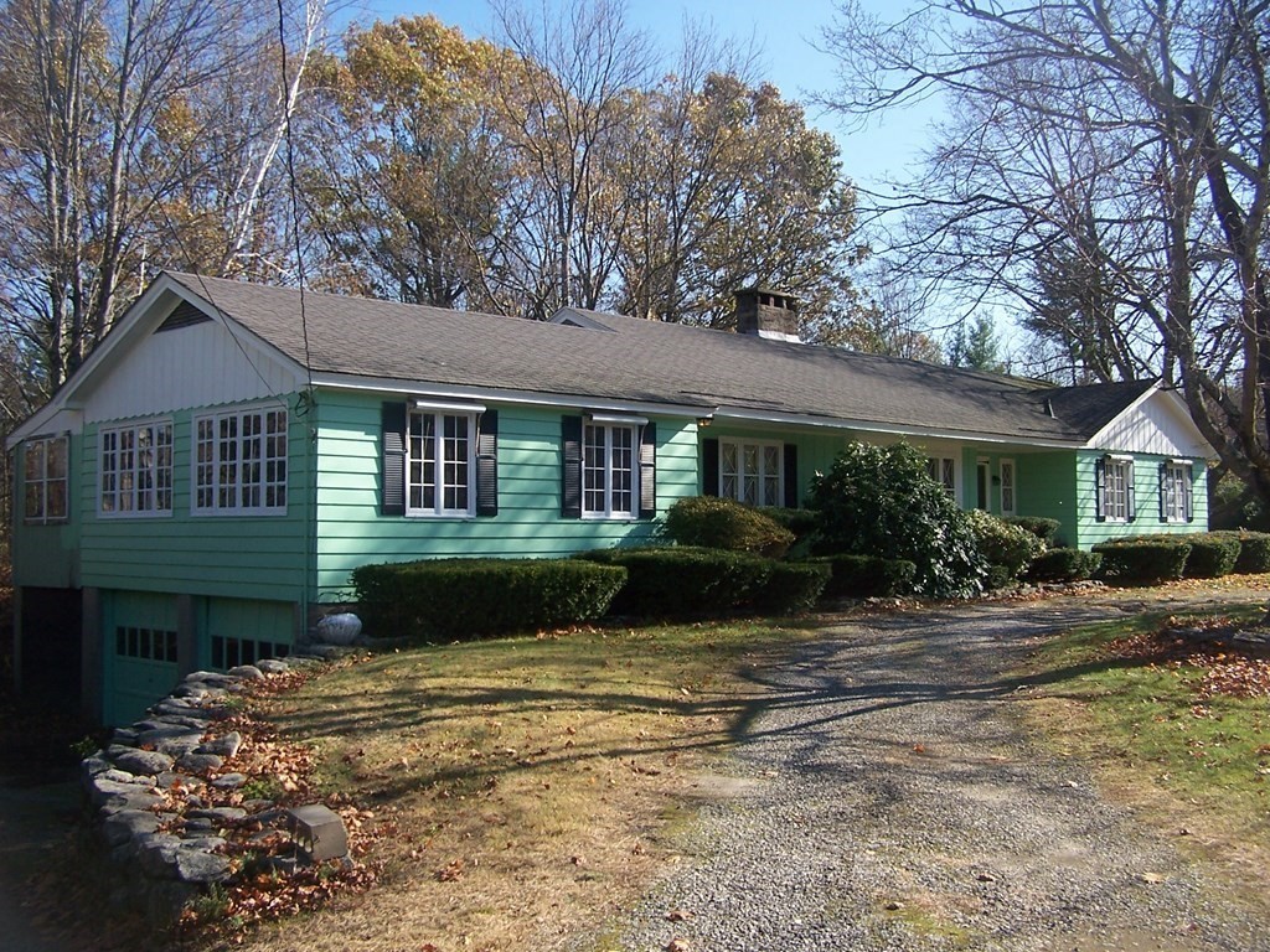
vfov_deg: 37.7
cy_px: 476
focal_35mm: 38
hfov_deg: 49.0
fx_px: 1394
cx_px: 635
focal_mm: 6.3
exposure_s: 1/500
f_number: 2.8
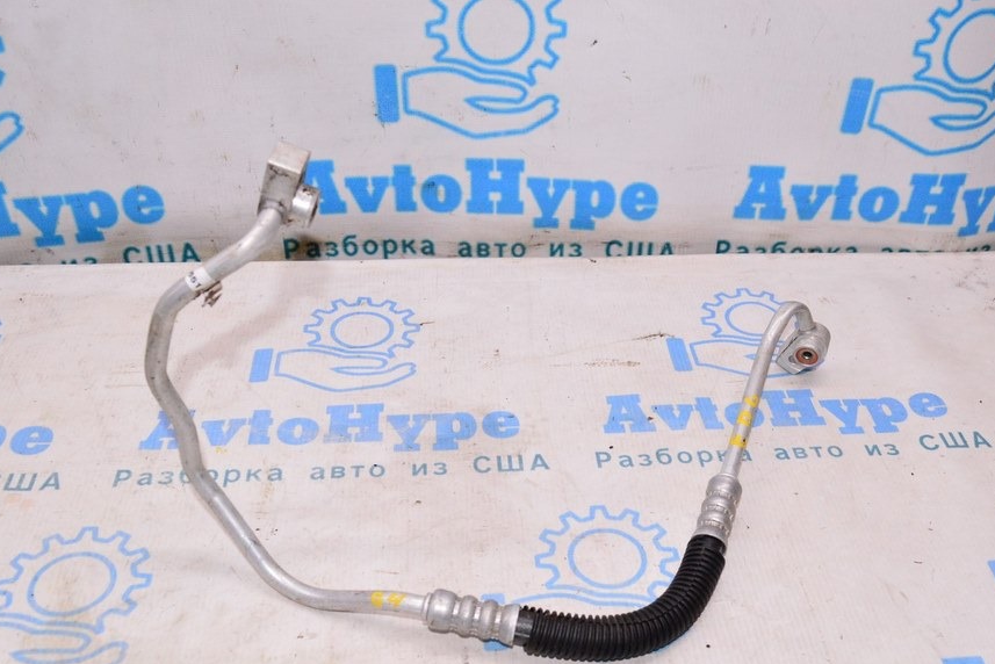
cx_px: 557
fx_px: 1039
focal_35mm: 38
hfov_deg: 51.0
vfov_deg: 35.3
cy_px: 394
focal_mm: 21
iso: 1600
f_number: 8
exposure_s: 1/125
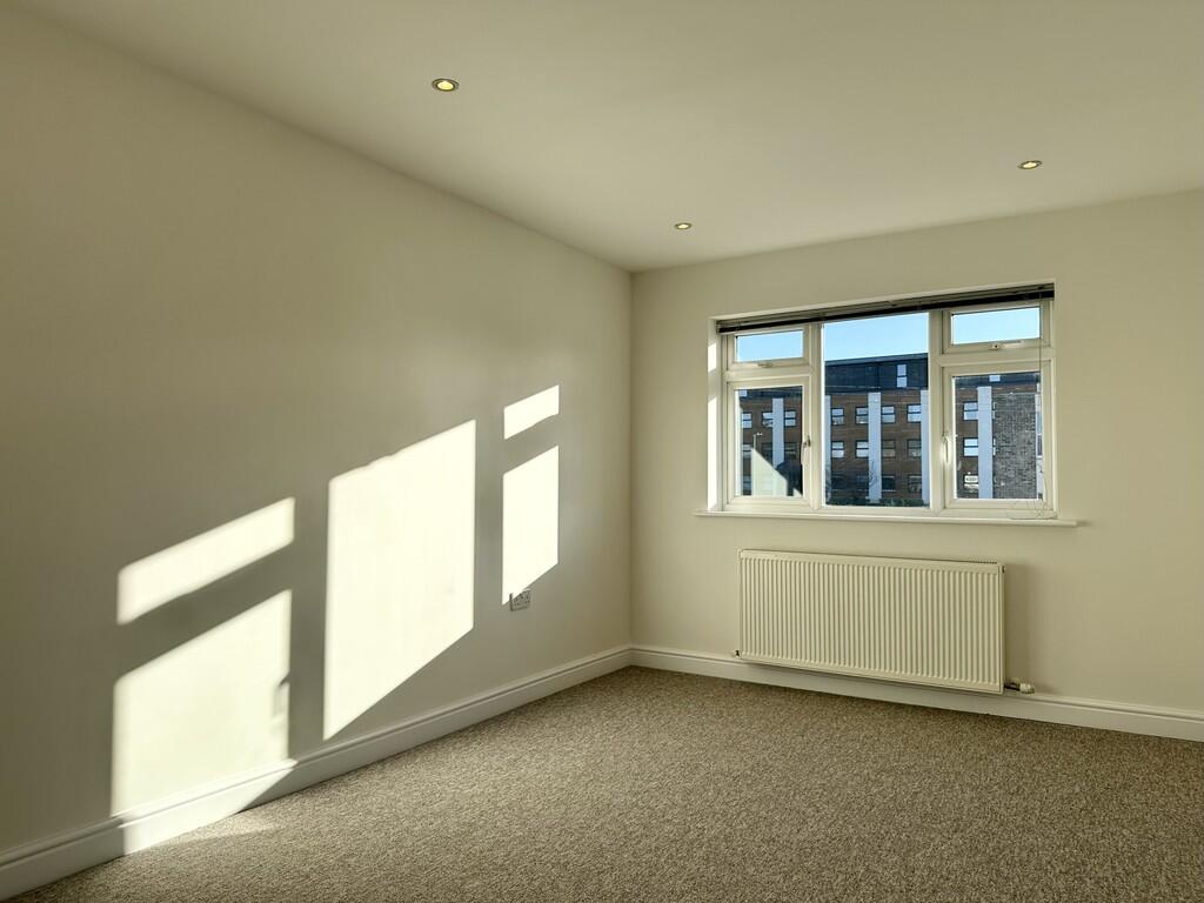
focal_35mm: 24
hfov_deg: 71.6
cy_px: 452
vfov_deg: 56.8
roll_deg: +0.6
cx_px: 602
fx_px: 835
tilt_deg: +2.4
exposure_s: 1/1949
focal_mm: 6.86
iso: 80
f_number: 1.78
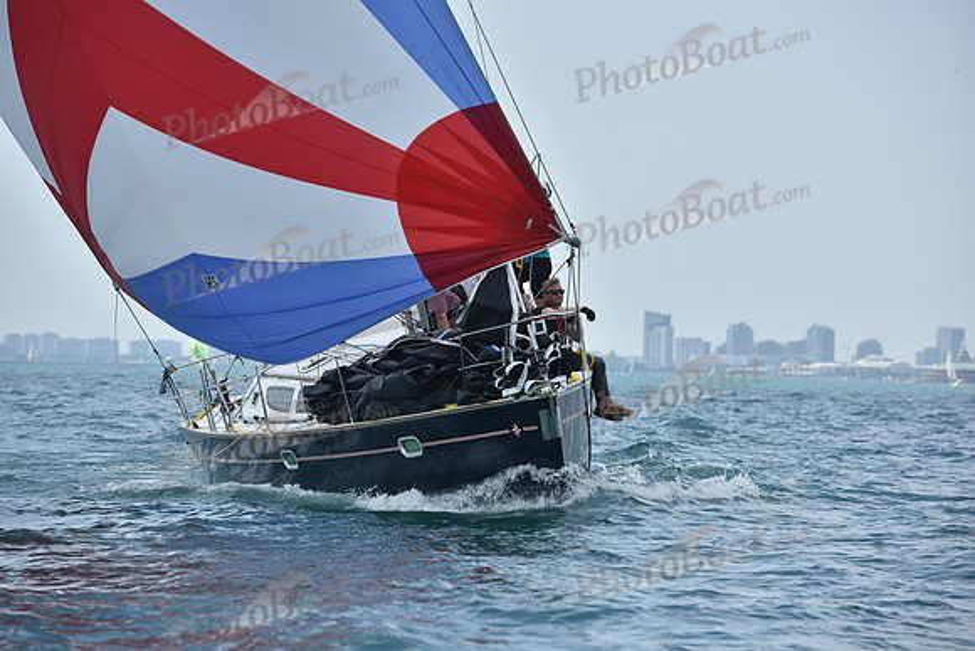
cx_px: 488
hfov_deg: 11.4
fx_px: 4876
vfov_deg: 7.6
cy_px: 326
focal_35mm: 180
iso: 250
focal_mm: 180
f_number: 7.1
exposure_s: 1/1250
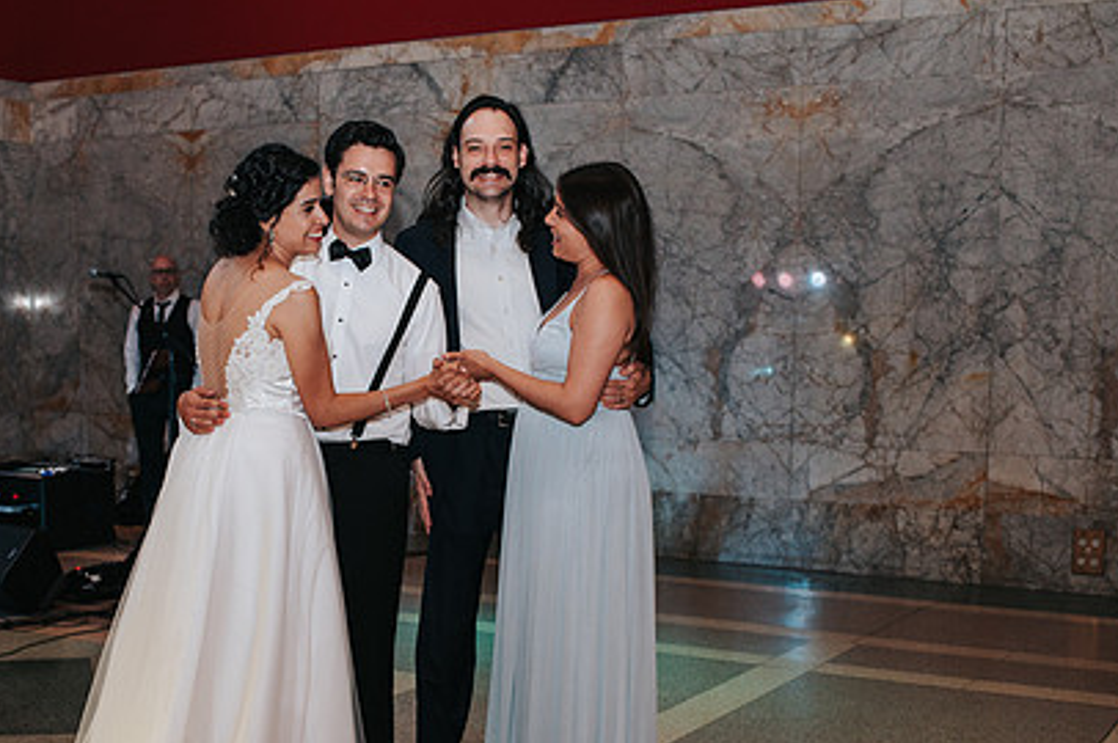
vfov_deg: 24.8
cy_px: 548
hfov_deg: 36.4
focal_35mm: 54
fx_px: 1676
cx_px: 351
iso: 800
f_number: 3.2
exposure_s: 1/200
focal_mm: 35
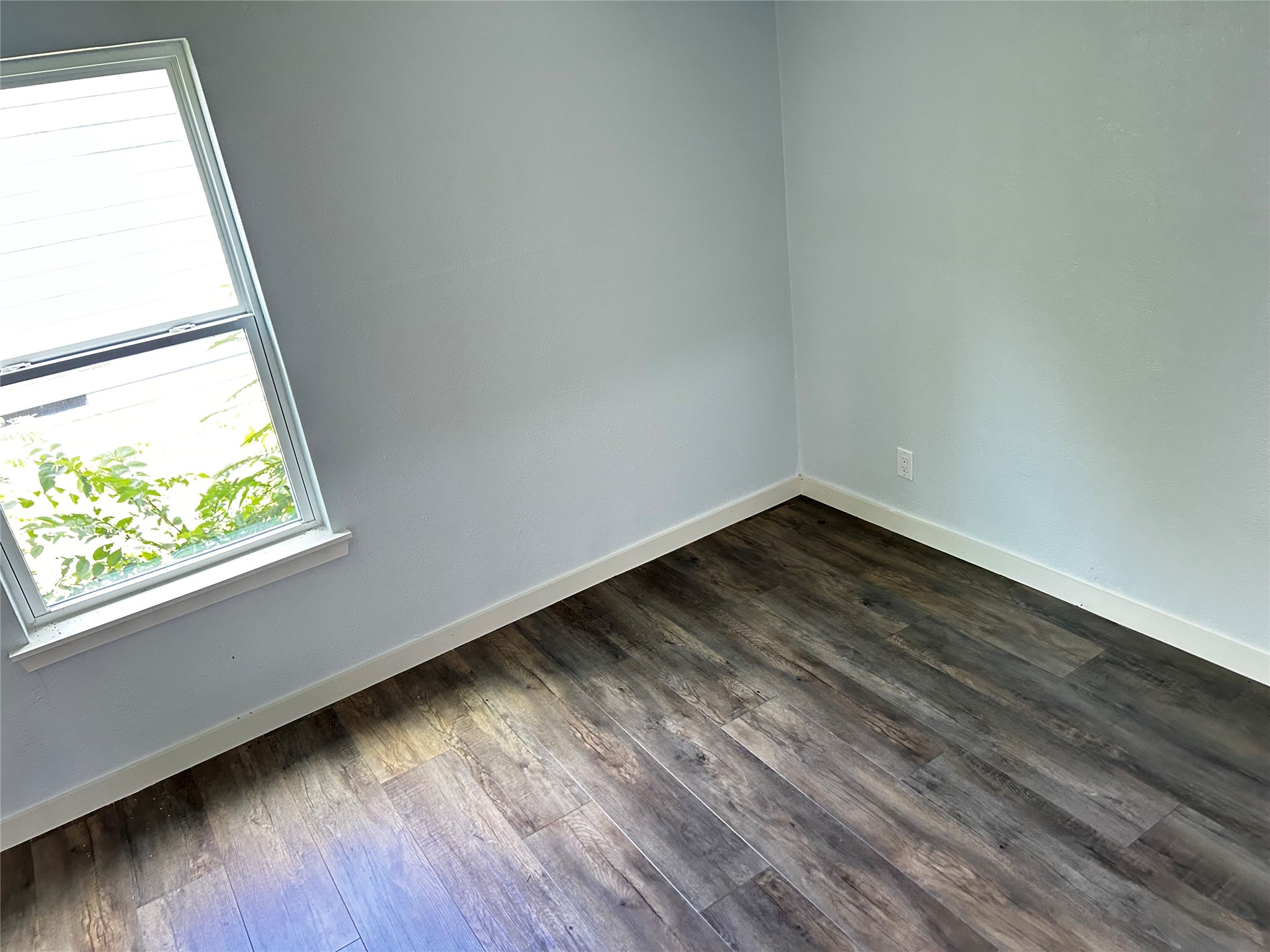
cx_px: 635
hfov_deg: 67.3
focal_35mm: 26
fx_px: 954
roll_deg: +9.2
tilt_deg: -22.4
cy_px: 476
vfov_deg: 53.1
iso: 250
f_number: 1.5
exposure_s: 1/60
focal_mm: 5.7
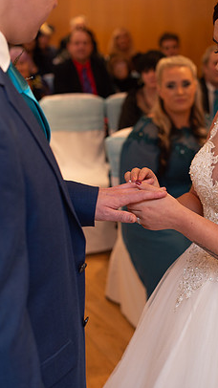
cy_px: 185
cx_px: 135
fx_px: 628
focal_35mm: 61
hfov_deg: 19.7
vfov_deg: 34.4
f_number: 2.5
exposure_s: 1/125
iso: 250
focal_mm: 35
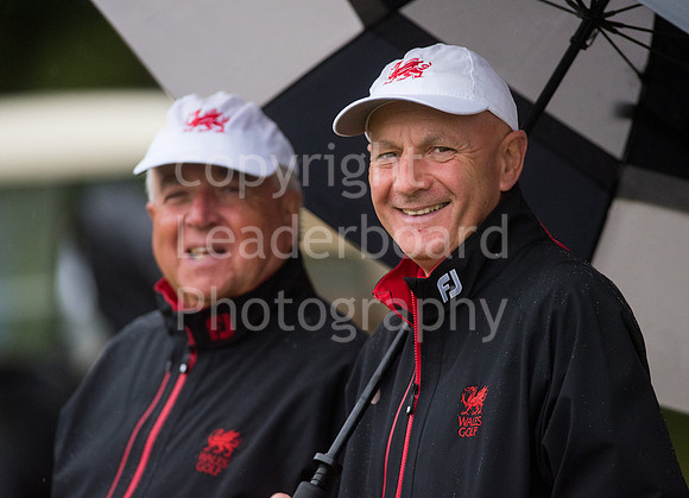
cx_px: 346
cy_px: 231
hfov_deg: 5.9
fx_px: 6669
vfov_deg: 4.3
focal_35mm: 339
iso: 2500
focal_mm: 300
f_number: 4
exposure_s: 1/1000
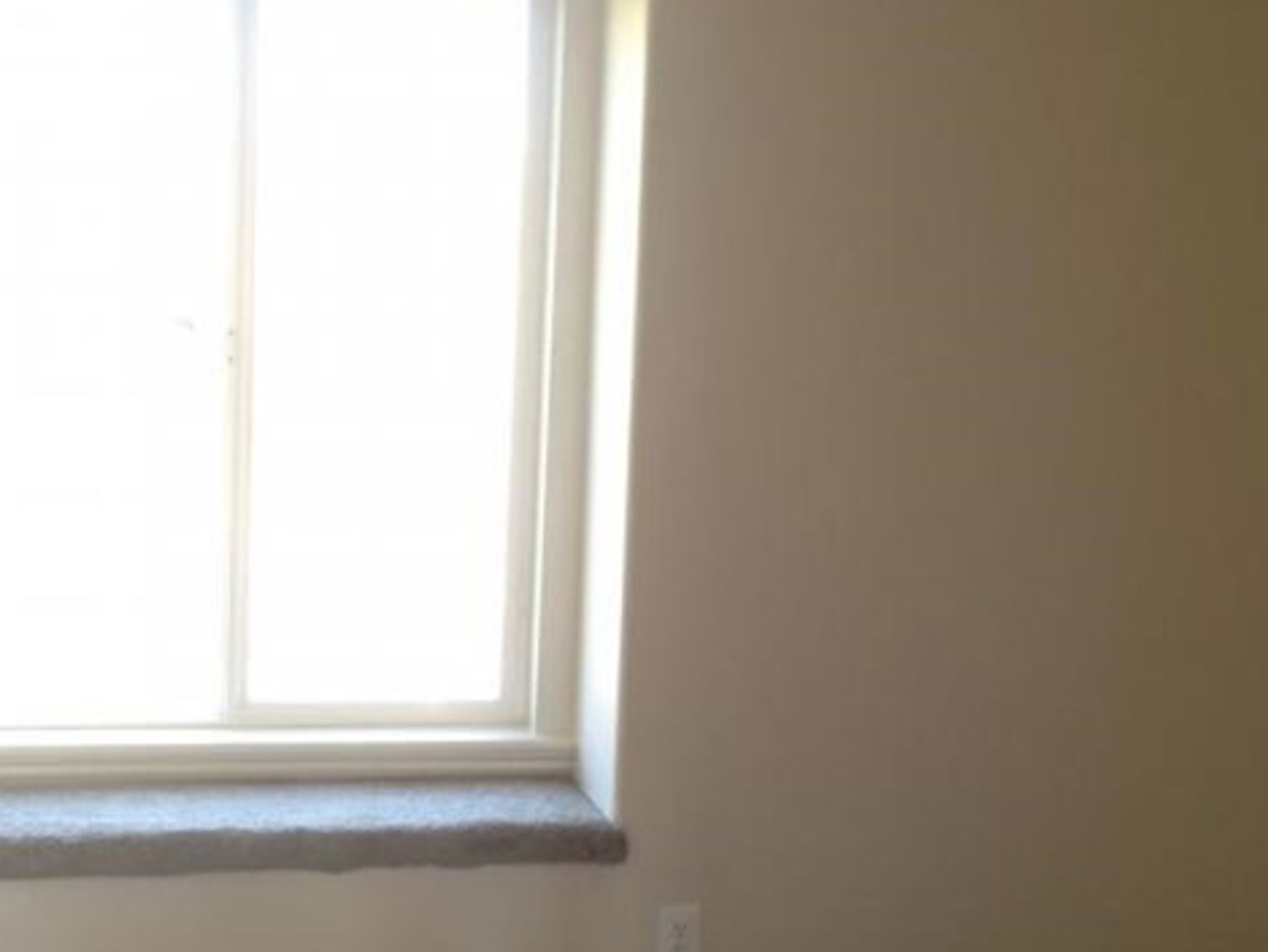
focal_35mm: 45
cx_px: 470
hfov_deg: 41.7
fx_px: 1649
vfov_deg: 32.2
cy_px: 487
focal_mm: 4.12
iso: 50
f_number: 2.4
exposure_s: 1/20
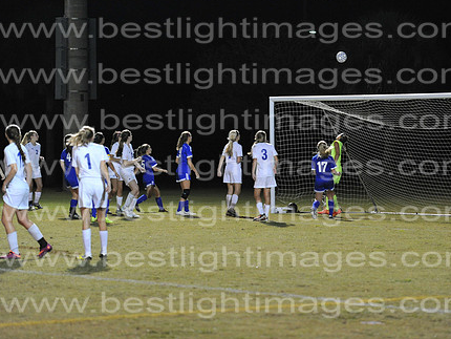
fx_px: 2060
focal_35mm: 158
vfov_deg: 9.4
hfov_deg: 12.5
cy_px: 145
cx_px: 238
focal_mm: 122
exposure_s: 1/500
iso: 5000
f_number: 3.2
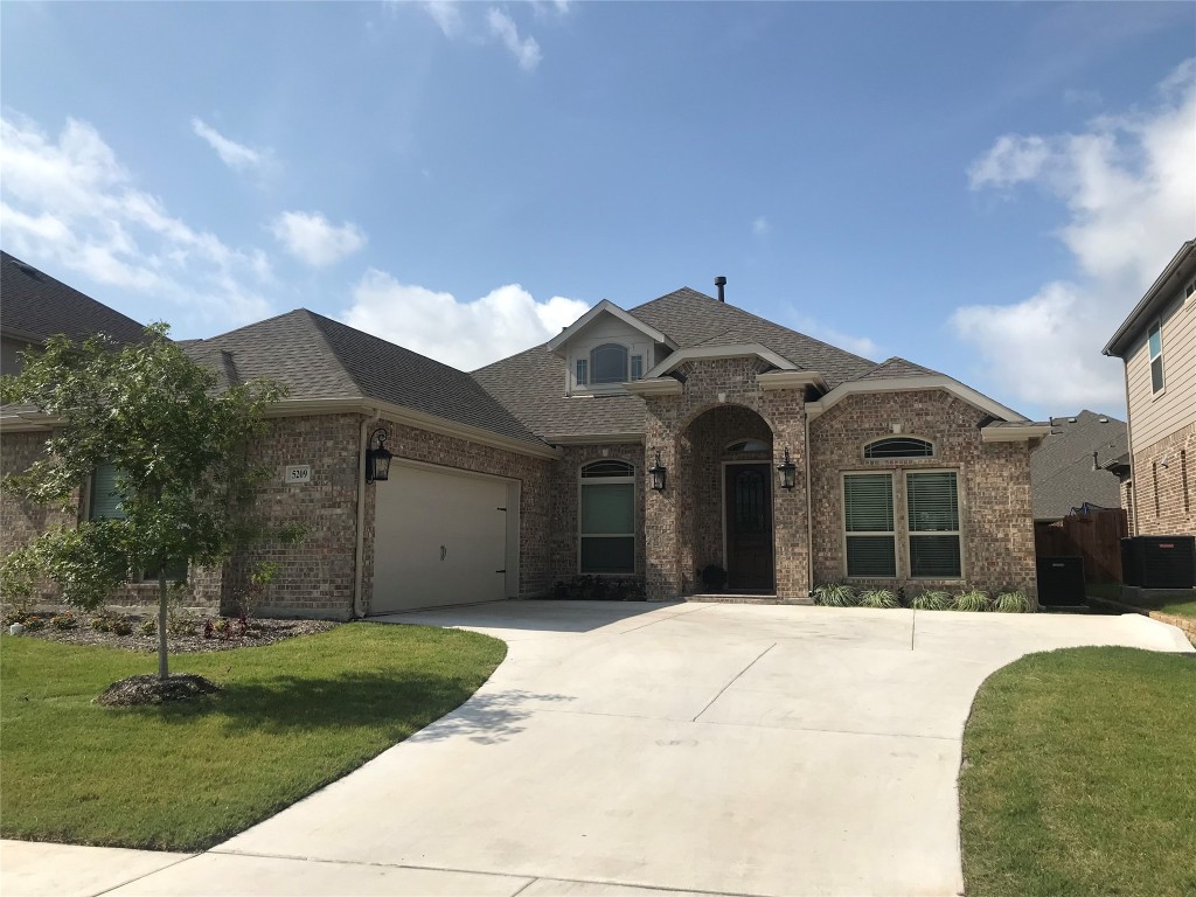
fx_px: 967
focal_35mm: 28
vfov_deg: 49.7
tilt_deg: +7.5
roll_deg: -0.4
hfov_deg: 63.4
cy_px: 448
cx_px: 598
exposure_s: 1/3546
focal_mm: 3.99
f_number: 1.8
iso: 20
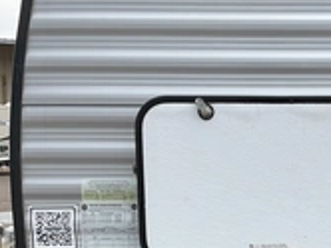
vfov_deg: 20.5
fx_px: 668
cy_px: 224
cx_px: 301
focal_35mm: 70
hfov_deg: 26.8
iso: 25
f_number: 1.8
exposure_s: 1/534
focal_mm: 3
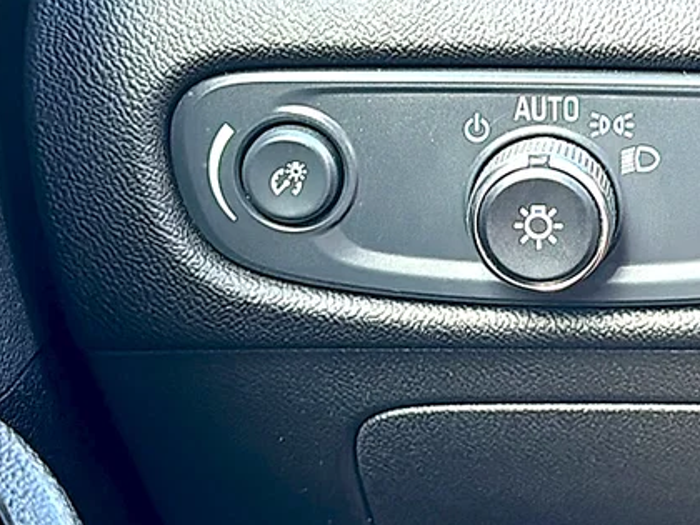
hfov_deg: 25.7
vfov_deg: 19.5
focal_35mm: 75
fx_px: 1517
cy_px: 144
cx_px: 512
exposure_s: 1/54
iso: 64
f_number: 1.78
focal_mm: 6.86
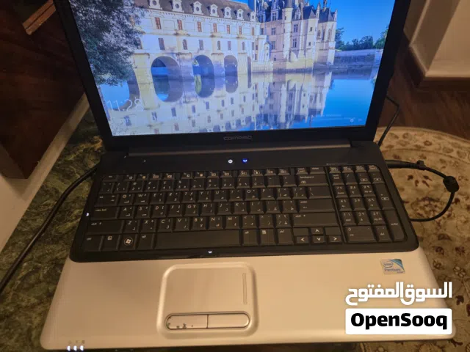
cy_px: 176
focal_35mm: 23
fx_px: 312
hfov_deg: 73.9
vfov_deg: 58.9
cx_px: 235
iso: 400
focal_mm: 6.3
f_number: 1.7
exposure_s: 1/34.6
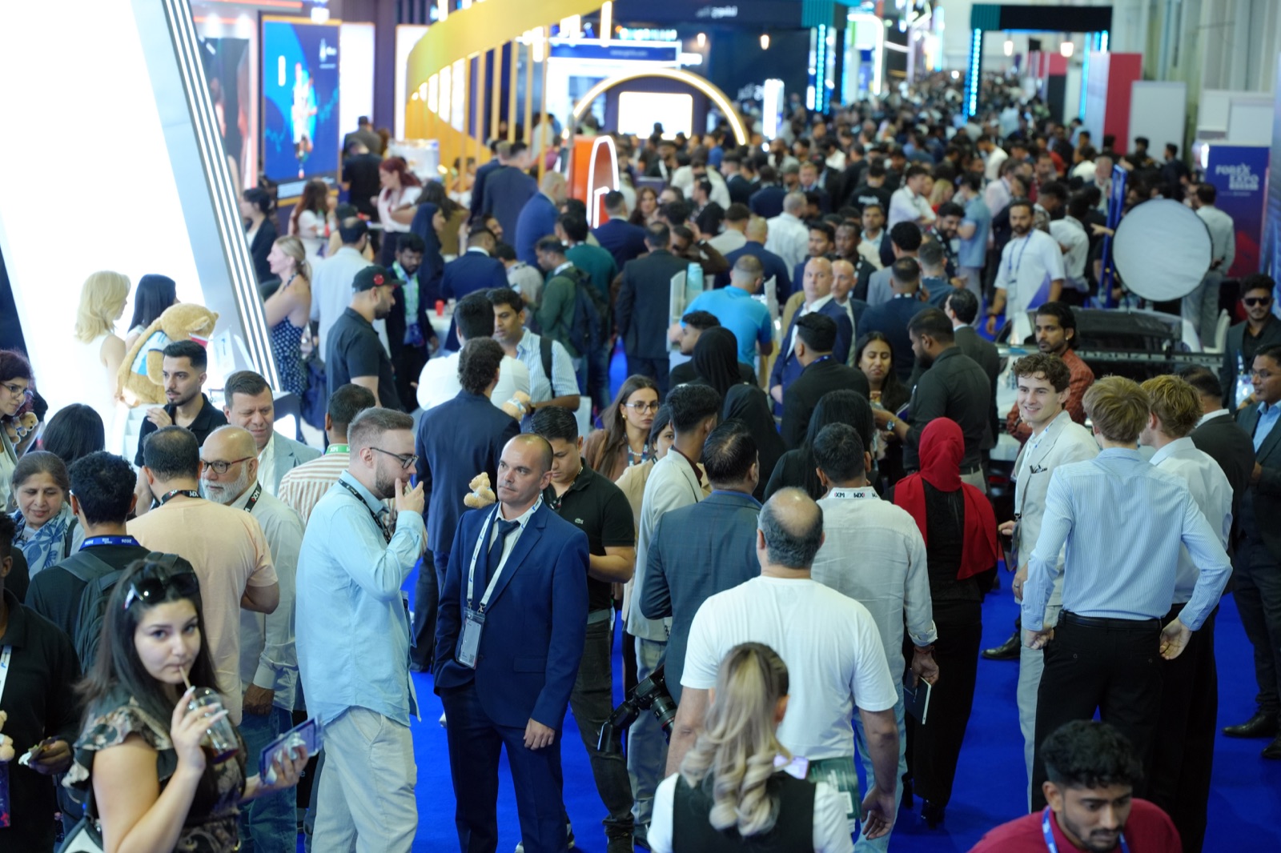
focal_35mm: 70
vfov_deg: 19.4
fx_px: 2490
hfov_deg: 28.8
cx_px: 640
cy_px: 426
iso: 1250
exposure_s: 1/125
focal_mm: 70
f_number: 2.8
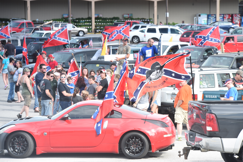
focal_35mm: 185
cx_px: 122
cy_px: 81
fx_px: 1249
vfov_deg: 7.4
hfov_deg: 11.1
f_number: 8
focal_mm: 185
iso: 400
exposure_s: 1/200
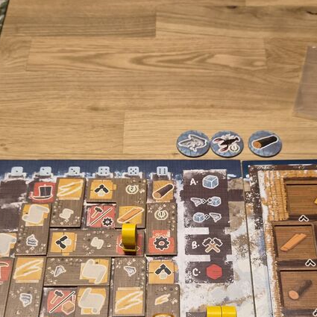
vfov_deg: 33.9
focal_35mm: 49
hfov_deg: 34.6
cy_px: 244
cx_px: 179
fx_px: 508
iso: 250
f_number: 1.8
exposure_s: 1/100
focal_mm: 5.4
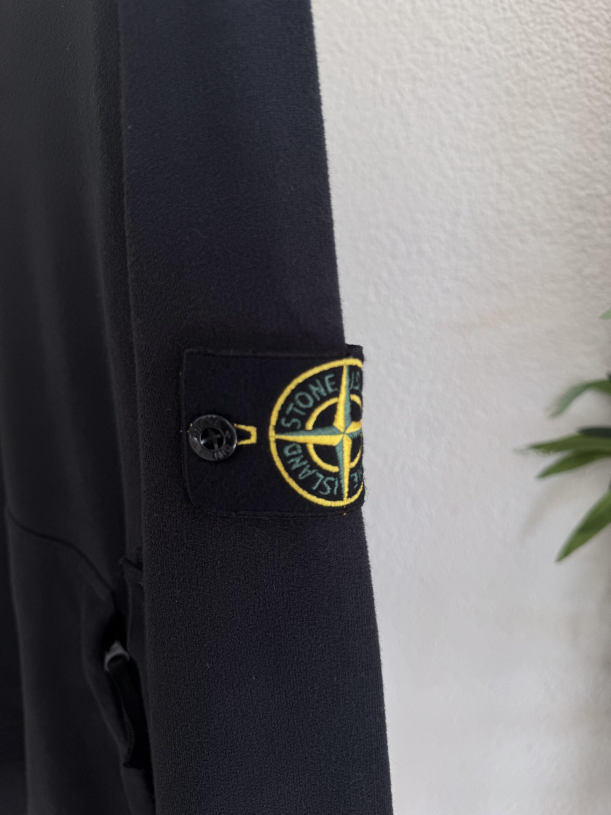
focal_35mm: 24
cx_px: 306
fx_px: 565
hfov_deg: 56.8
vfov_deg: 71.6
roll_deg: -1.4
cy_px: 408
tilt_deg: -14.5
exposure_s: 1/121
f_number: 1.78
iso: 64
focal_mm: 6.76
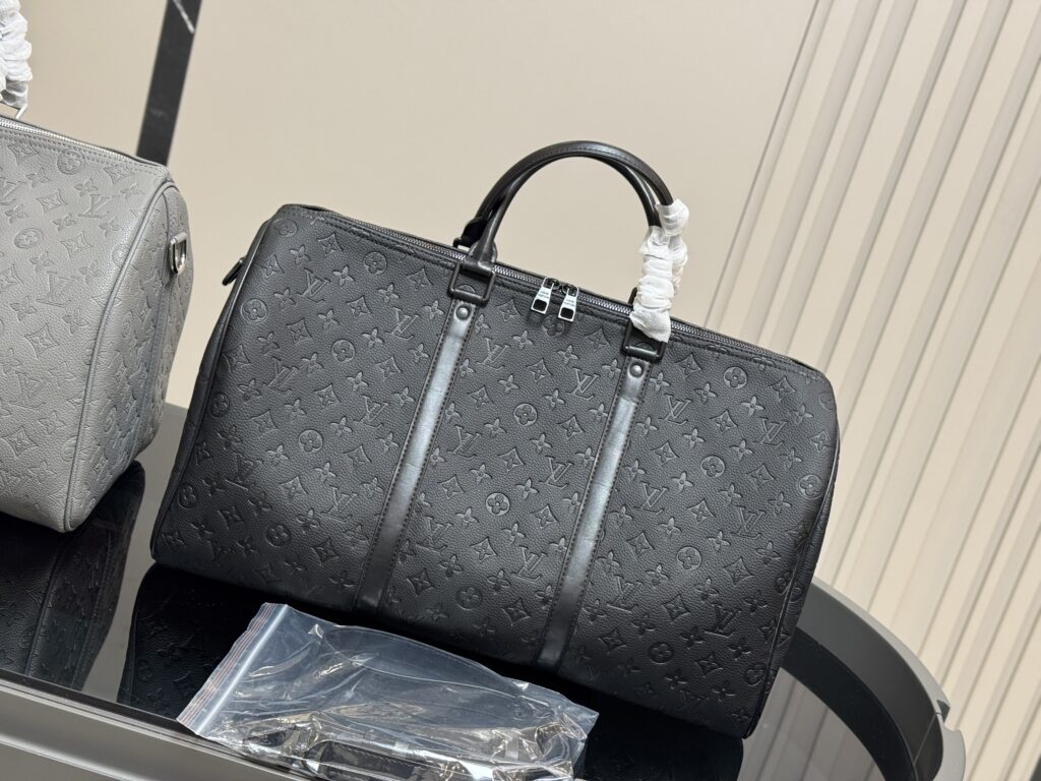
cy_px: 390
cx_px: 520
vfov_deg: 30.3
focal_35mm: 48
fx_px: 1443
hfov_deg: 39.7
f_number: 1.78
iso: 125
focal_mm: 6.76
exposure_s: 1/50
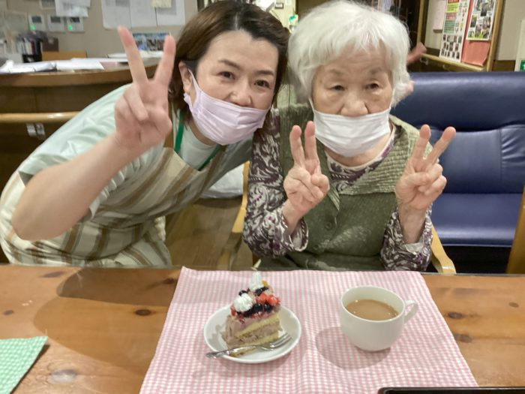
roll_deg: -1.2
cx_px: 262
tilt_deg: -20.9
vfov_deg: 45.4
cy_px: 197
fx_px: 470
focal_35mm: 31
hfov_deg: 58.4
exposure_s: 1/50
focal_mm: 3.3
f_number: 2.4
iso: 250
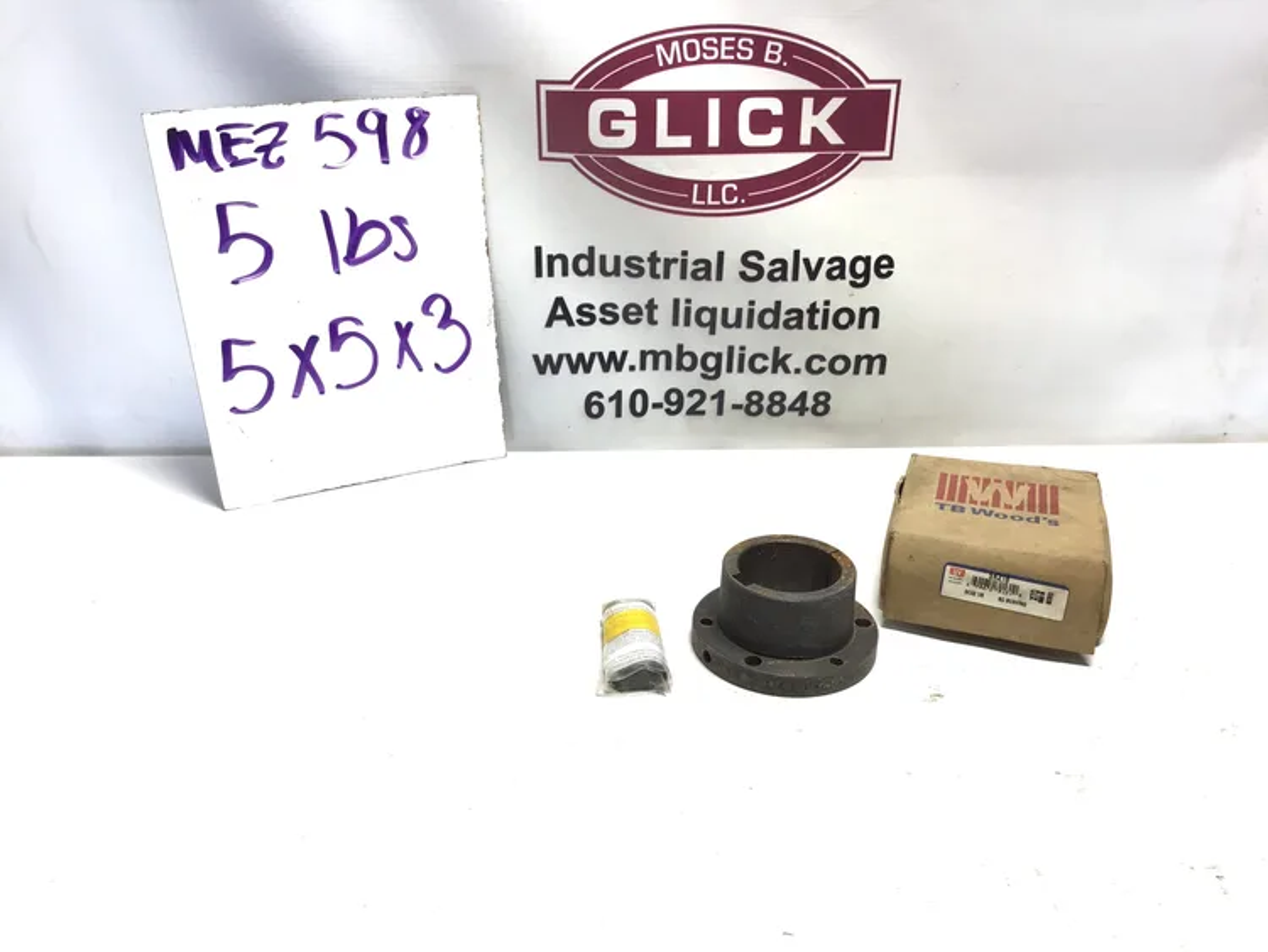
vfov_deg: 45.5
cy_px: 476
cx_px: 634
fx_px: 1136
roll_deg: -0.8
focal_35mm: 31
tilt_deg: -26.6
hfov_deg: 58.3
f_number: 2.4
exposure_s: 1/120
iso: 32
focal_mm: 3.3
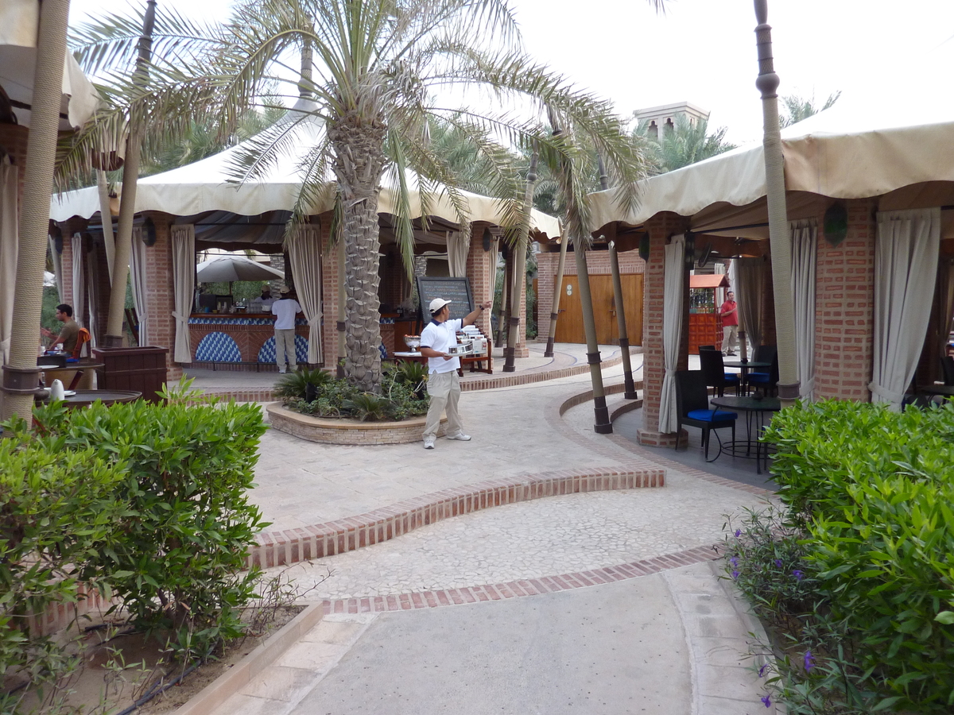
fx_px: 689
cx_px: 477
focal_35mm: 25
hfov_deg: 69.4
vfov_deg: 54.9
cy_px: 358
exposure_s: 1/125
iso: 160
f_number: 3.3
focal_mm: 4.1
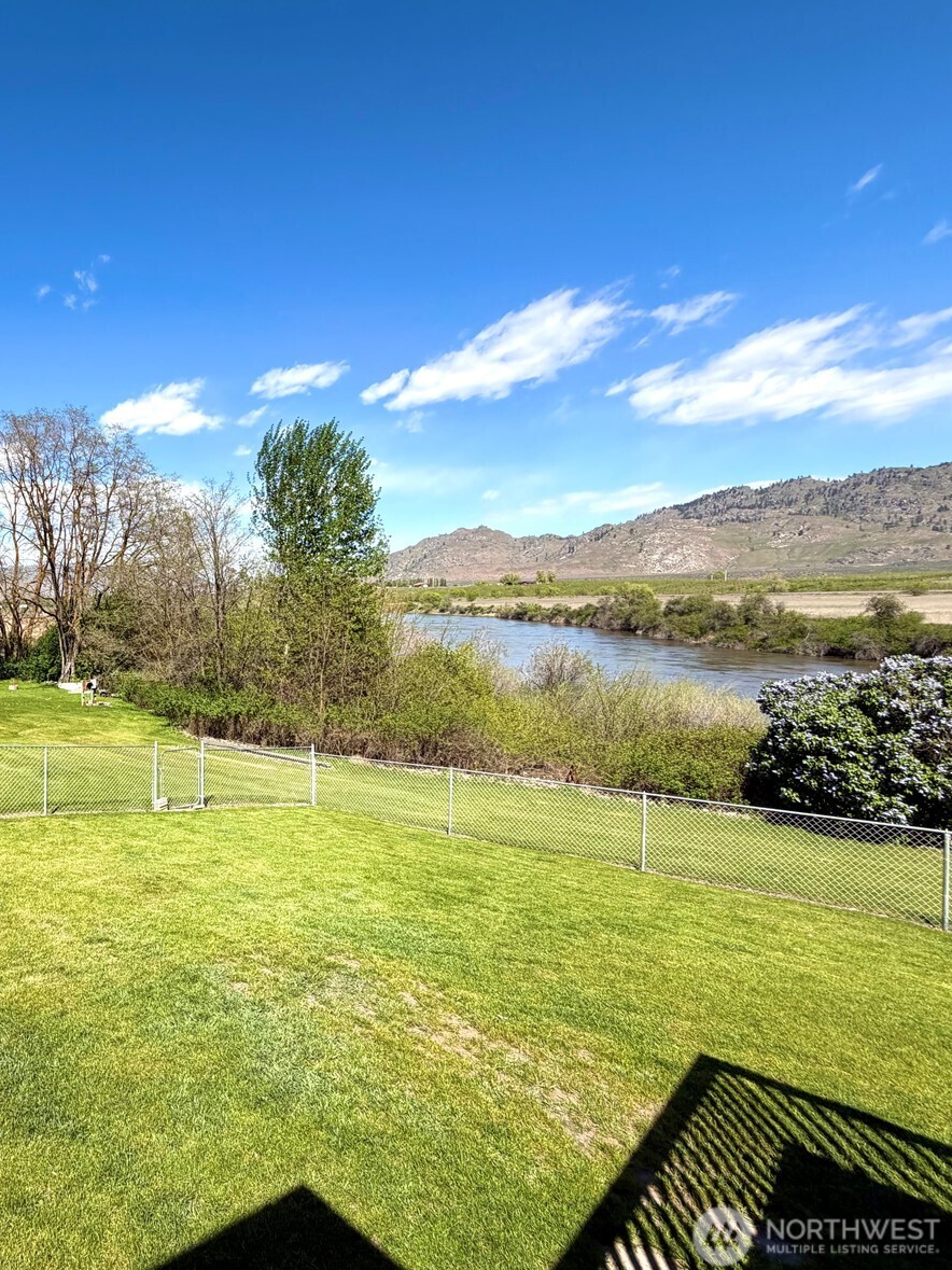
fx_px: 697
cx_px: 111
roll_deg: +1.0
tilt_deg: -2.4
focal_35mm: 19
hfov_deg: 59.4
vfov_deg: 84.7
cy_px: 633
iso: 25
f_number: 2.2
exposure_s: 1/770
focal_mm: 2.22
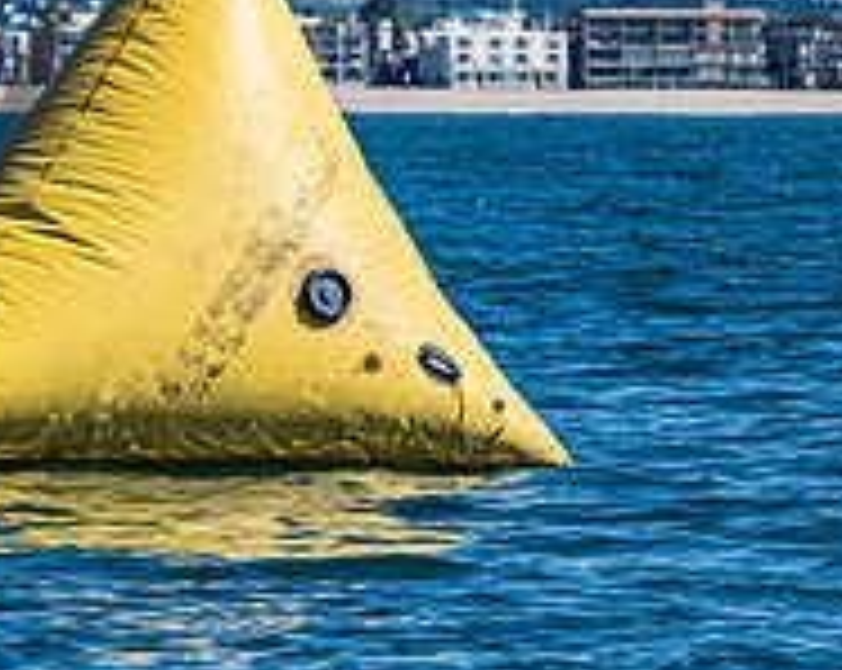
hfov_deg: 3.3
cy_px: -208
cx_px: -432
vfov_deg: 2.6
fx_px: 14506
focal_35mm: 583
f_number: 7.6
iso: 320
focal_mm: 155
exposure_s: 1/1250
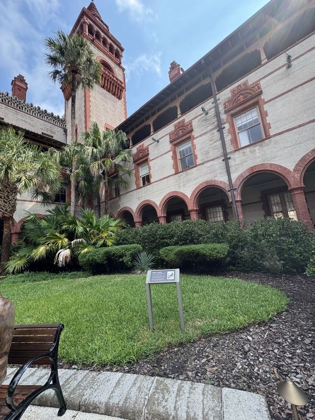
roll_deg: +6.1
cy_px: 210
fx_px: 170
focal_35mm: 14
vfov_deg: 102.1
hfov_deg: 85.7
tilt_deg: +10.5
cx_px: 158
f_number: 2.2
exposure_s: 1/329
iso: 40
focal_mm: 2.22
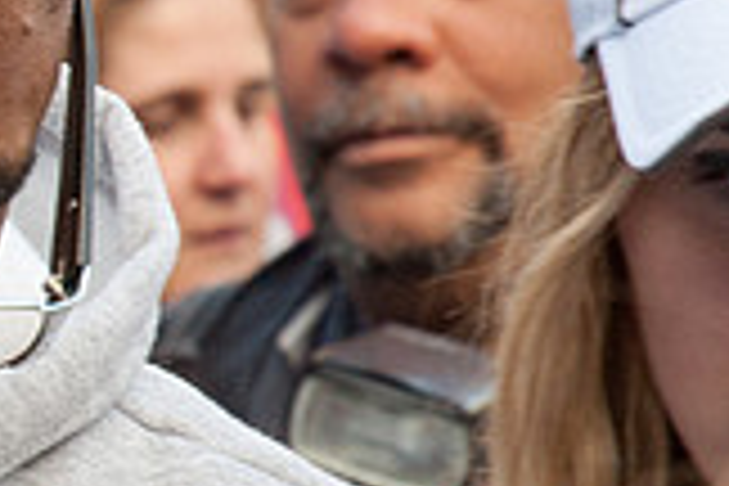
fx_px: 6621
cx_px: -683
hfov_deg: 6.1
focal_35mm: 327
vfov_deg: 4.2
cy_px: 267
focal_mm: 56
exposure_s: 1/160
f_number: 6.3
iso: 320
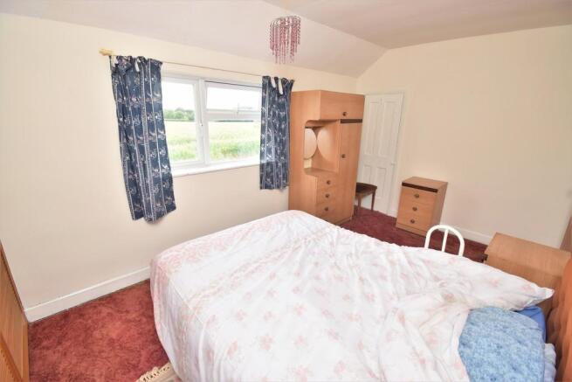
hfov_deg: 100.4
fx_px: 238
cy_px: 191
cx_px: 286
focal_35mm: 15
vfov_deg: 77.4
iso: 400
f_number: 5.6
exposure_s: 1/80
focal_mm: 10
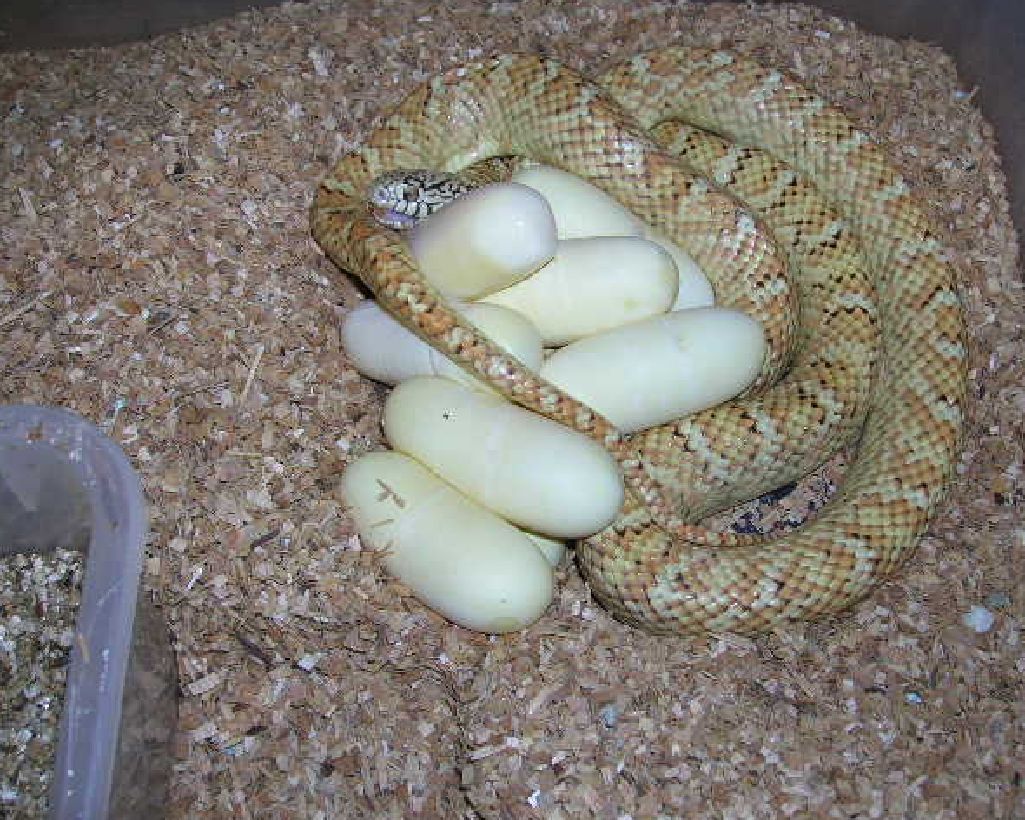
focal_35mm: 36
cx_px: 512
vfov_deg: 41.2
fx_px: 1092
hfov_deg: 50.3
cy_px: 408
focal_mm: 5.7
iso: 50
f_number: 4.9
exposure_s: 1/60.1
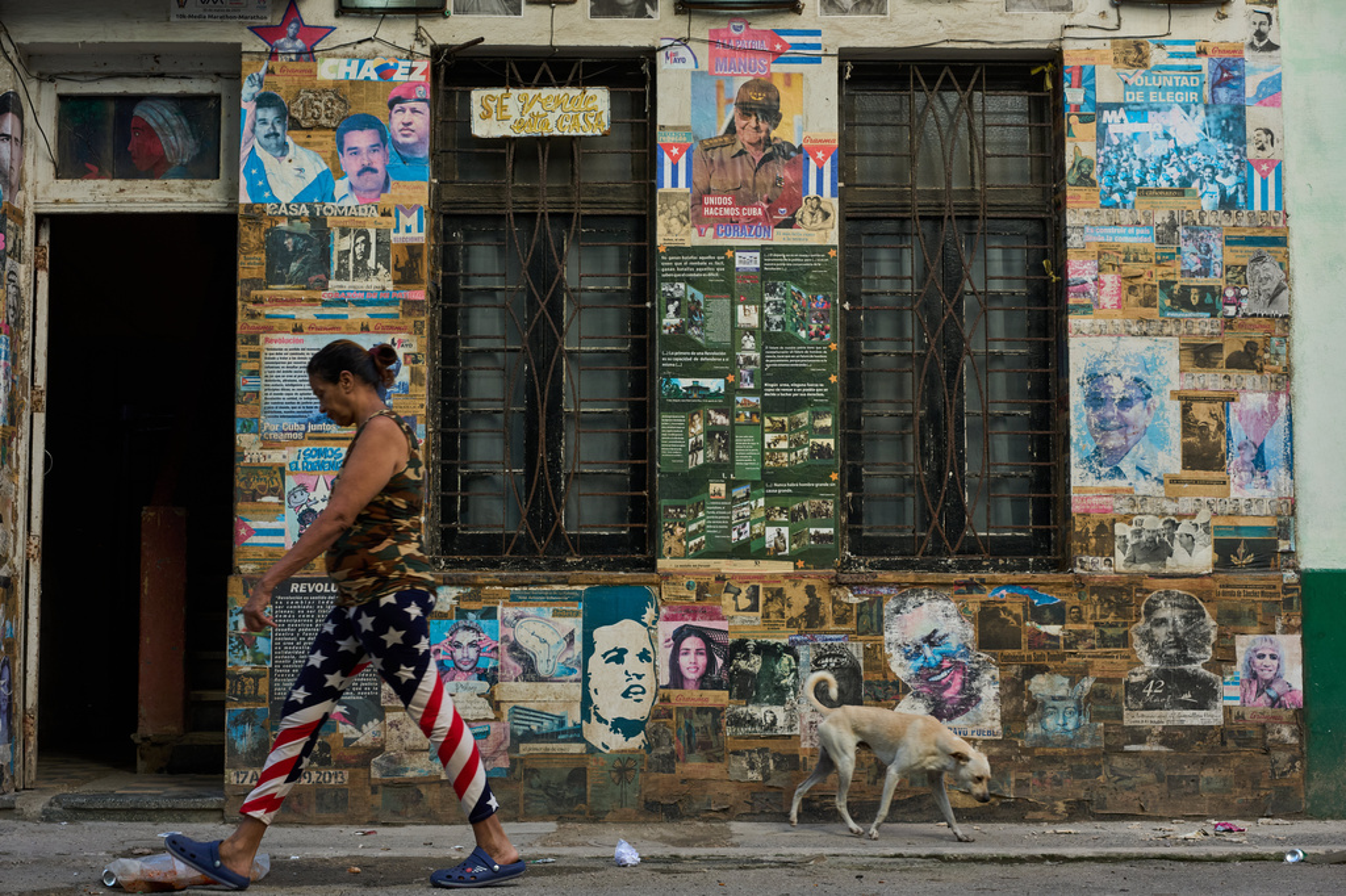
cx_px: 673
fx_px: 2056
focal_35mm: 55
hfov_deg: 36.3
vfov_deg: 24.6
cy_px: 448
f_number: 8
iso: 500
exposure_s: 1/200
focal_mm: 55
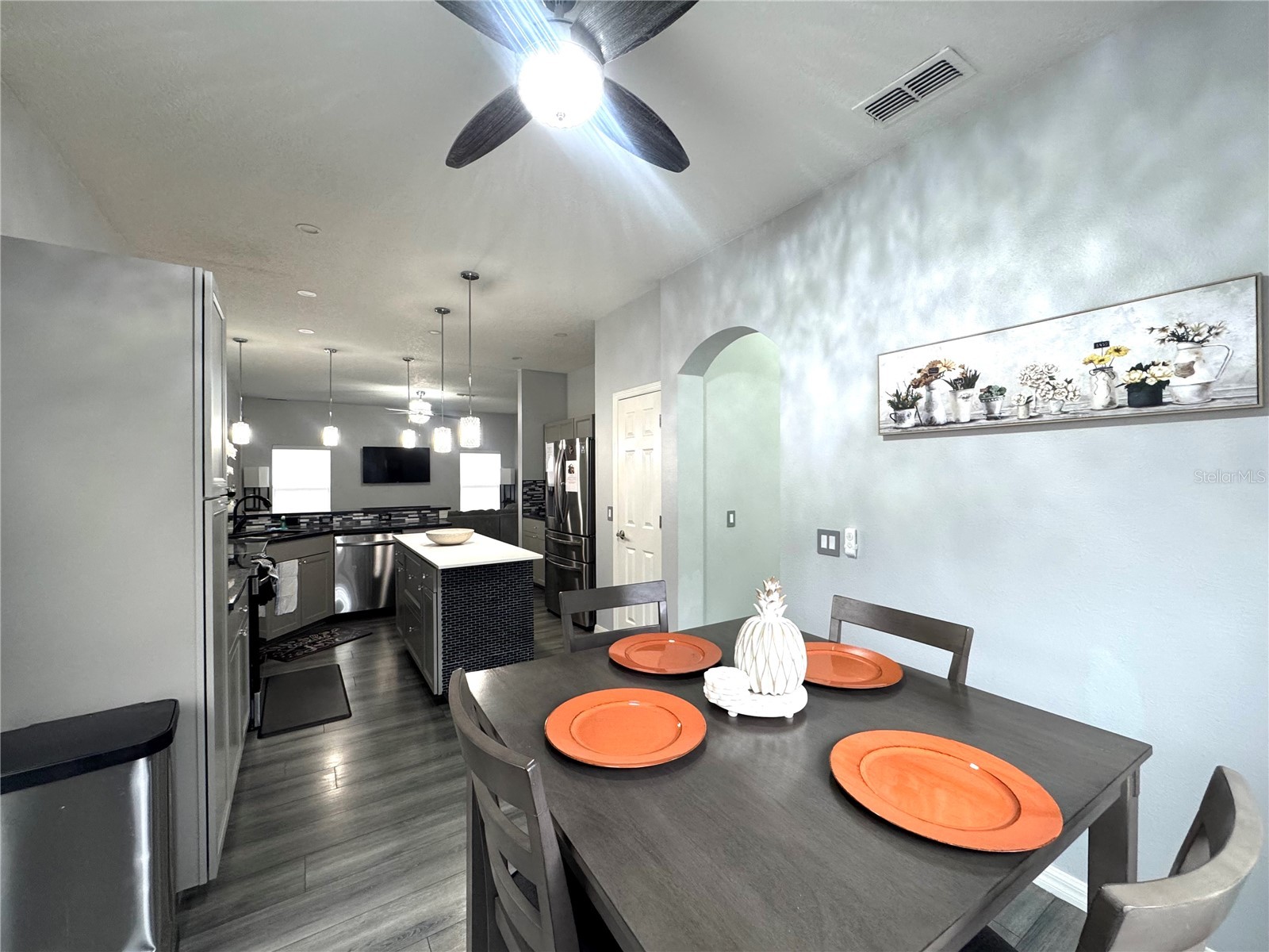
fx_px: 513
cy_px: 476
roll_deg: +0.5
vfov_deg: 85.7
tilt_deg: -0.4
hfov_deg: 102.1
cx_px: 634
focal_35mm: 14
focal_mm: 2.22
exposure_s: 1/60
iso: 250
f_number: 2.2
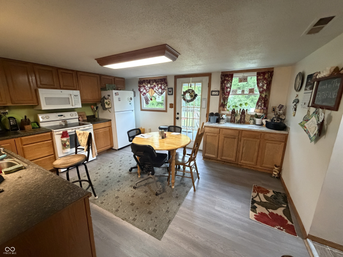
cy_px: 128
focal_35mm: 14
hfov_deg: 102.1
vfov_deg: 85.7
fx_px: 139
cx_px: 172
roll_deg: -0.3
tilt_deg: -11.9
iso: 800
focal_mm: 2.22
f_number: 2.2
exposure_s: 1/60
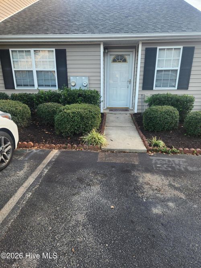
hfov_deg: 58.9
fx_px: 178
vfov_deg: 73.9
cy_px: 134
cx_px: 100
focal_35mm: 23
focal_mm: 5.4
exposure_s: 1/180
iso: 80
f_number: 1.8
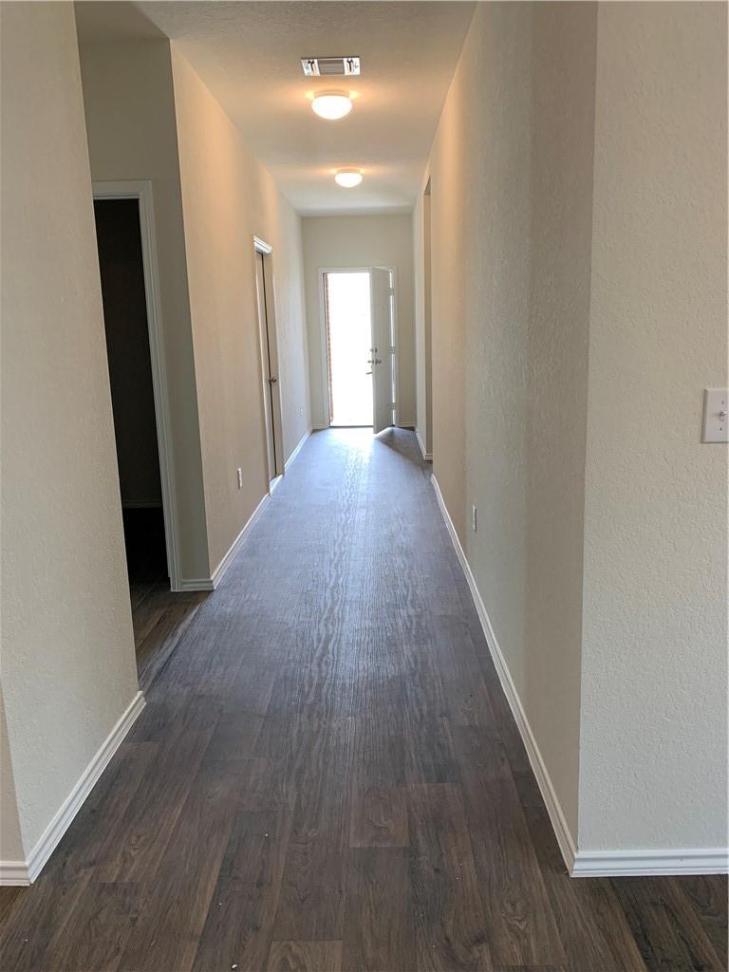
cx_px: 364
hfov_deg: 53.1
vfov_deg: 67.3
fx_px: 730
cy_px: 486
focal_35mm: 26
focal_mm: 4.25
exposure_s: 1/60
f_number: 1.8
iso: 80
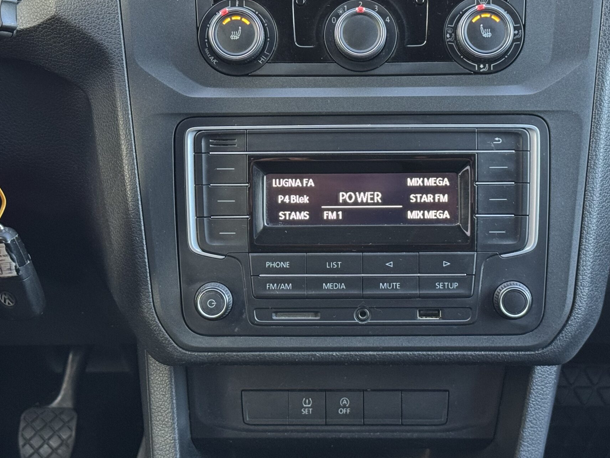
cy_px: 134
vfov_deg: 20.3
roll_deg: +0.7
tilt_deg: -26.8
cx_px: 319
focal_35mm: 72
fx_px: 1269
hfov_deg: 27.0
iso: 250
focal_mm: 6.76
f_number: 1.78
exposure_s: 1/55
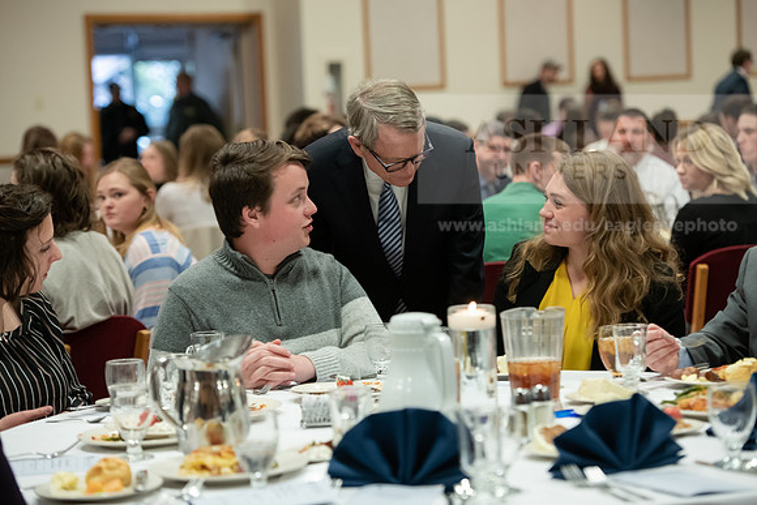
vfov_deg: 12.5
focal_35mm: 110
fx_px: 2313
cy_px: 252
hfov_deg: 18.6
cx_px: 378
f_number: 3.5
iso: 2500
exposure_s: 1/200
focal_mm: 110
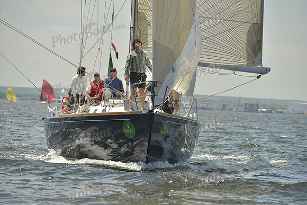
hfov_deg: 10.3
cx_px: 154
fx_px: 1706
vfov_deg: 6.9
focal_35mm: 200
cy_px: 102
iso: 280
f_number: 7.1
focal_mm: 200
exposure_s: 1/1600
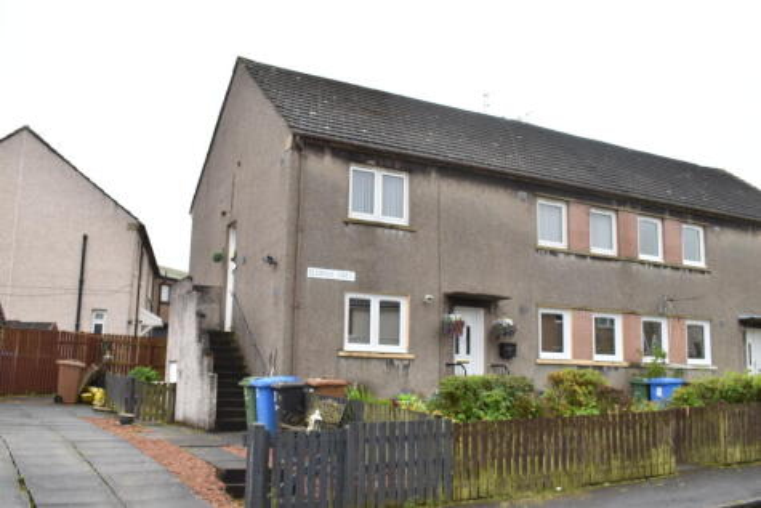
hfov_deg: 55.1
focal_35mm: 34
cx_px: 380
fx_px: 729
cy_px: 254
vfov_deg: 38.4
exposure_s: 1/200
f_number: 6.3
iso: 100
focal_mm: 23
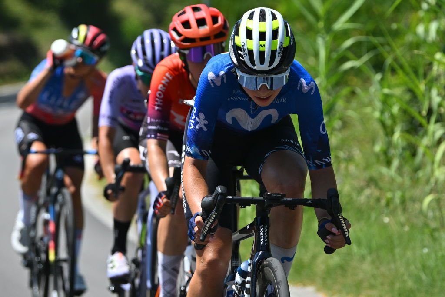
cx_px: 222
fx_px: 2411
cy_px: 148
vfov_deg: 7.0
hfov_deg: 10.5
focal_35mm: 195
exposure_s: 1/5000
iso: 320
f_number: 3.5
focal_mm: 130
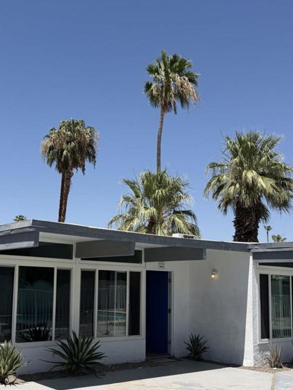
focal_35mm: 42
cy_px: 245
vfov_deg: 44.4
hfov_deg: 34.1
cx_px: 104
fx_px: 474
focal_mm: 6.76
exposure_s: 1/6711
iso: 80
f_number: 1.78
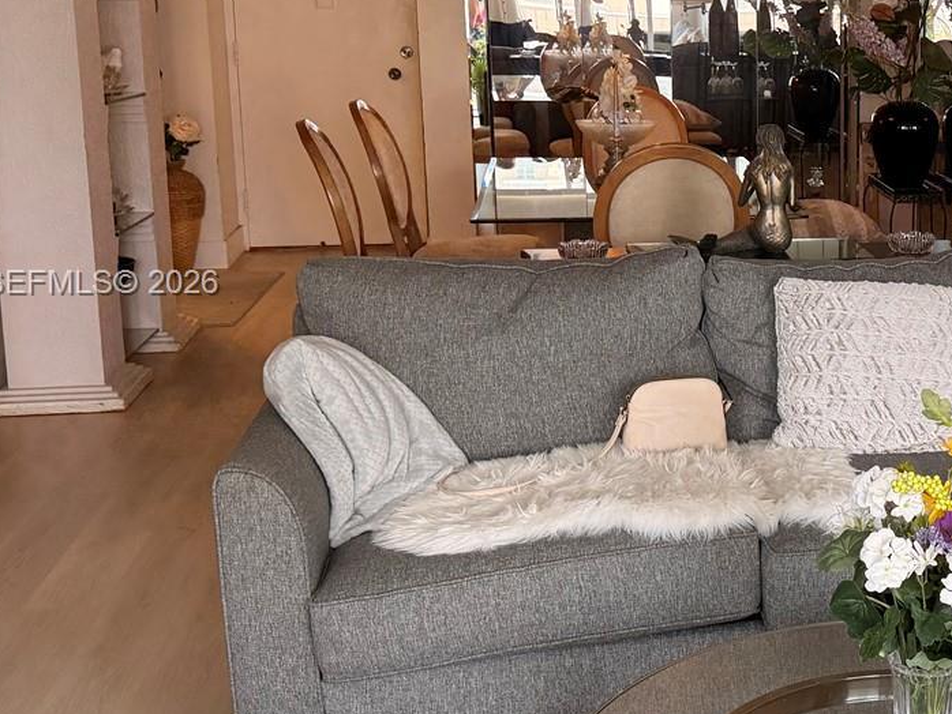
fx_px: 1513
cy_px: 285
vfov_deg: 26.5
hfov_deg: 32.9
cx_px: 885
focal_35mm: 55
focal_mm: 6.76
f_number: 1.78
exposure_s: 1/137
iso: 200
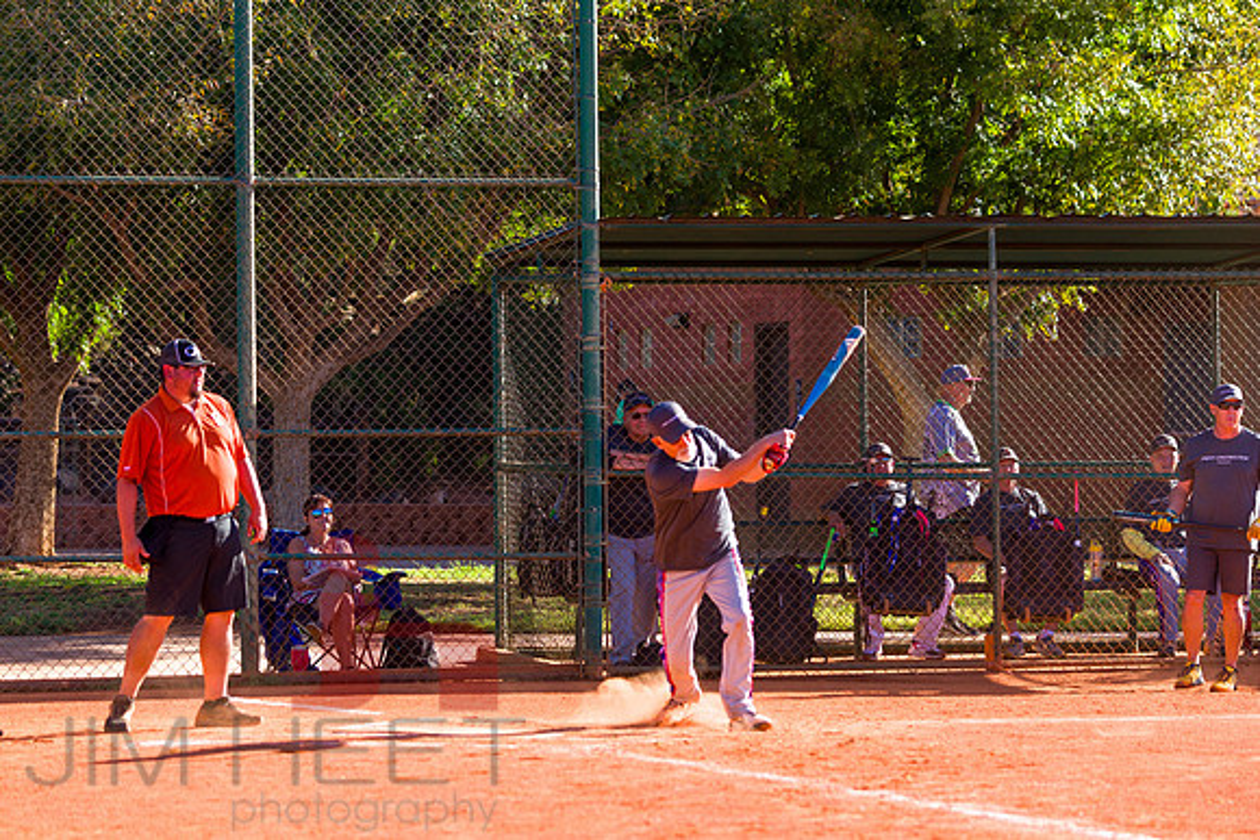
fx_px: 6126
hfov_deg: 11.7
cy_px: 420
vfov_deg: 7.9
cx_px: 630
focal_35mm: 175
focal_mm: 175
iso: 400
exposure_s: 1/1250
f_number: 5
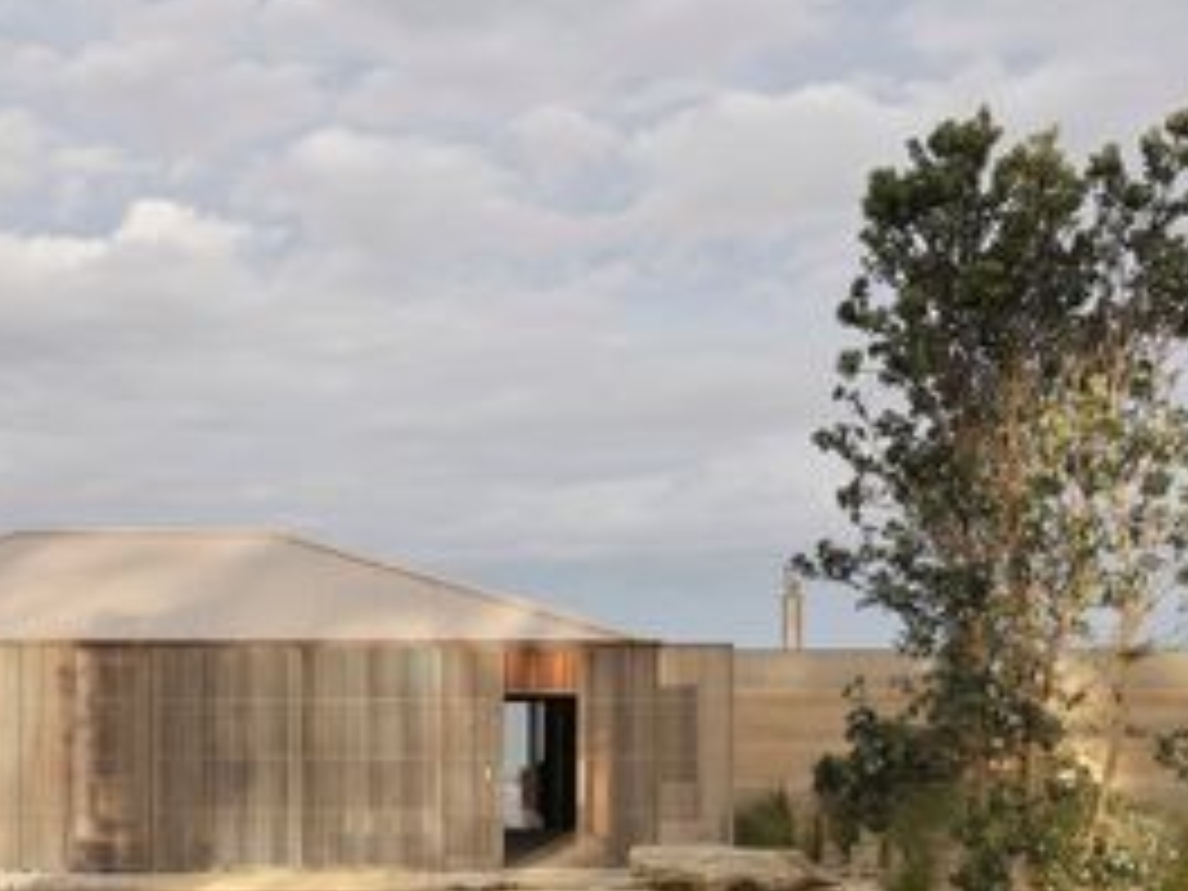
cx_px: 392
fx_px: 2059
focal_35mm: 60
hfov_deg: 31.9
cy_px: 711
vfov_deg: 24.0
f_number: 16
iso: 160
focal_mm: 45
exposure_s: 1/15
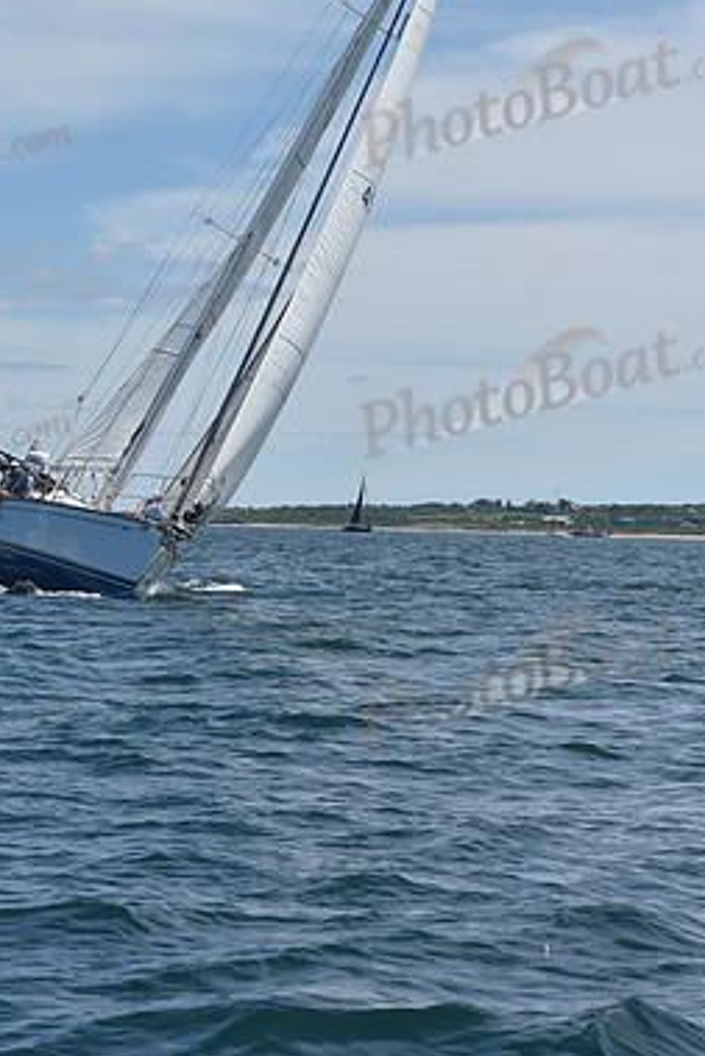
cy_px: 281
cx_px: 216
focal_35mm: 107
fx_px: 3140
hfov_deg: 12.8
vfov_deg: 19.0
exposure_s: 1/800
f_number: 11
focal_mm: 70
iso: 250
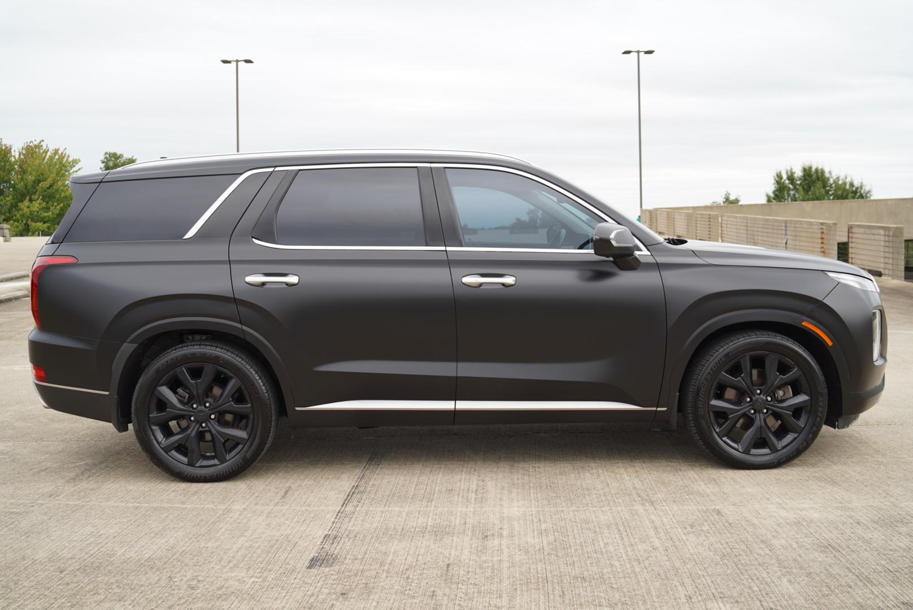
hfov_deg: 54.4
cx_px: 456
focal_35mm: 35
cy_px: 305
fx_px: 888
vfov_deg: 37.9
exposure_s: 1/320
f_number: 4.5
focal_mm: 35
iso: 100
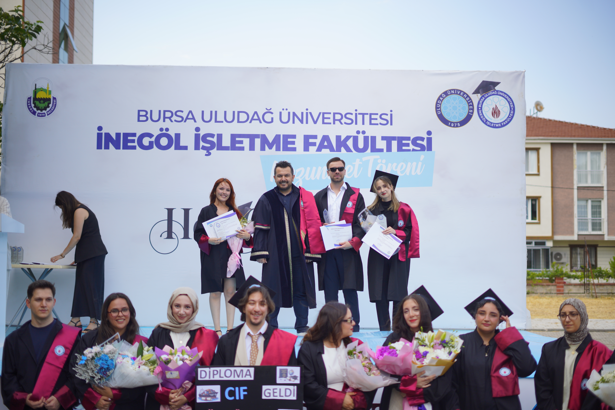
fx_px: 854
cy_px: 205
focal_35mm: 50
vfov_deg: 27.0
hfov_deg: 39.6
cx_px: 308
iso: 100
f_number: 1.8
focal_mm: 50
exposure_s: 1/1600
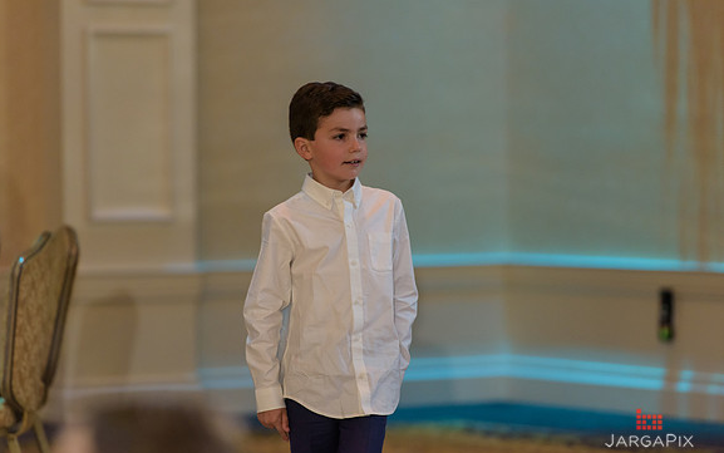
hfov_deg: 10.2
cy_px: 232
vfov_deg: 6.4
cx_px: 361
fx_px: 4046
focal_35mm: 205
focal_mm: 200
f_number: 3.2
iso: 1600
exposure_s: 1/125
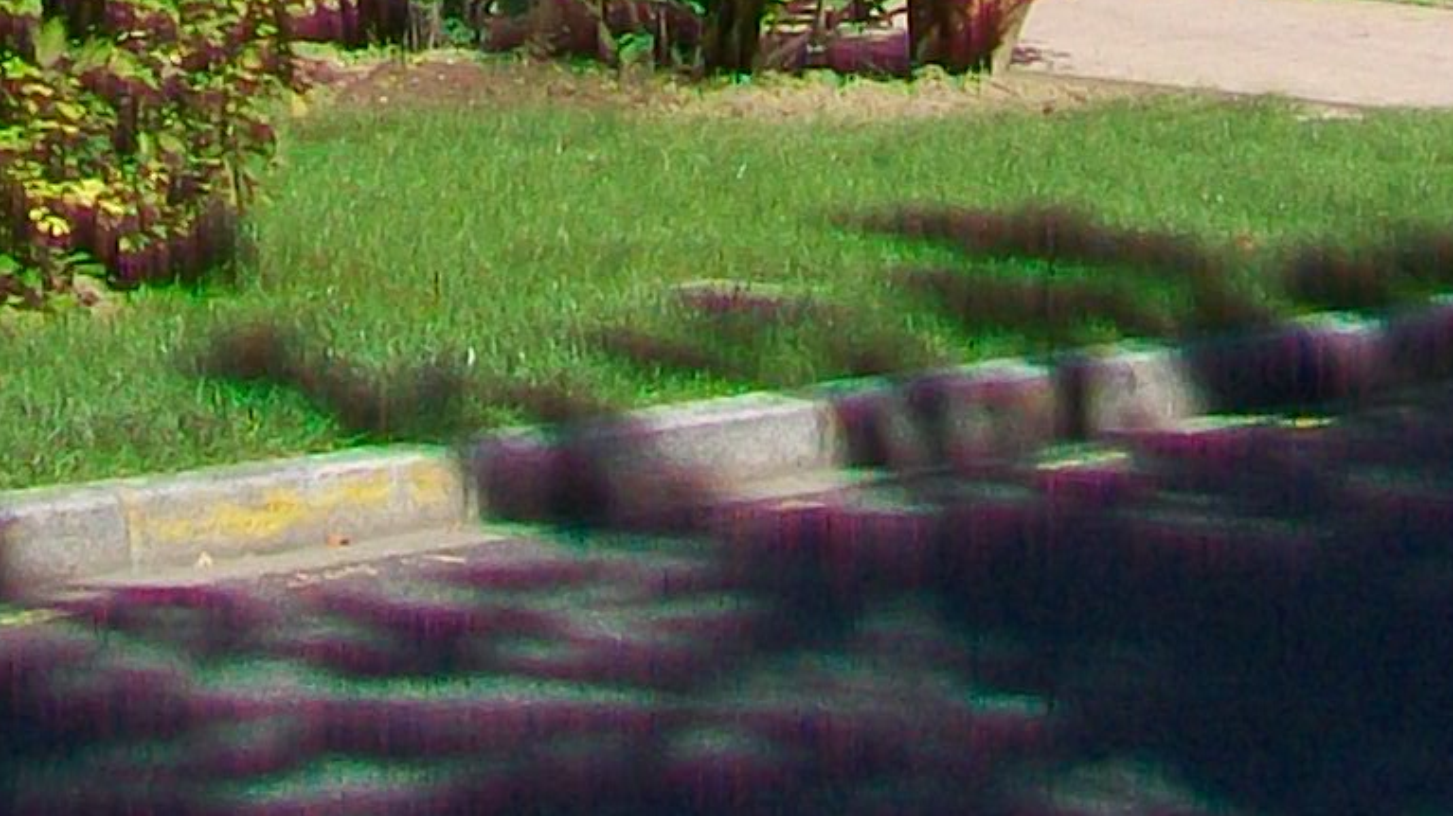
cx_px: 131
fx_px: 6818
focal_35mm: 177
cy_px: -1393
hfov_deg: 12.1
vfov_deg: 6.4
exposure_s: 1/400
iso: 64
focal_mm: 6.1
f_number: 4.9
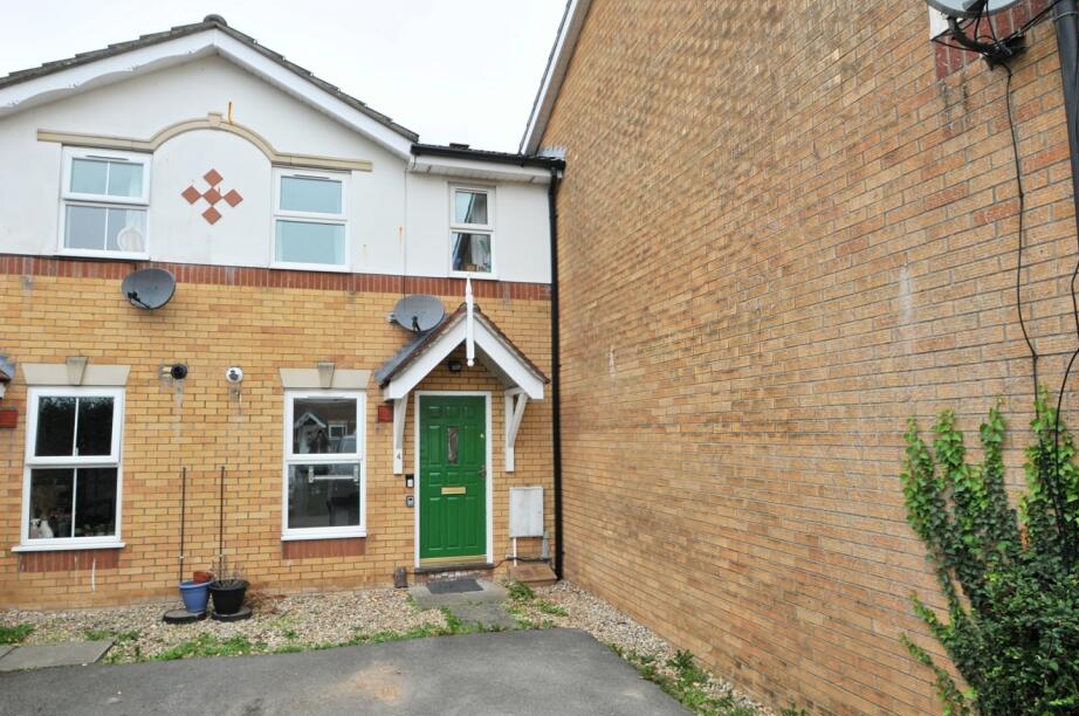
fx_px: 599
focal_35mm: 20
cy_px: 362
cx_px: 487
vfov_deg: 61.8
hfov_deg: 83.8
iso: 320
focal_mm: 12
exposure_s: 1/80
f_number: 9
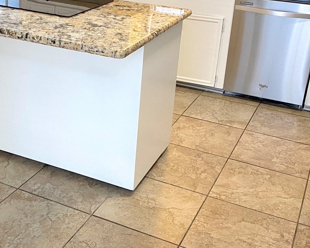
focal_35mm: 51
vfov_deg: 29.5
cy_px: 89
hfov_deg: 36.2
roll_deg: -1.5
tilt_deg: -24.5
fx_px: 468
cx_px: 99
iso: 125
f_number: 1.8
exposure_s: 1/60
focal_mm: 4.25
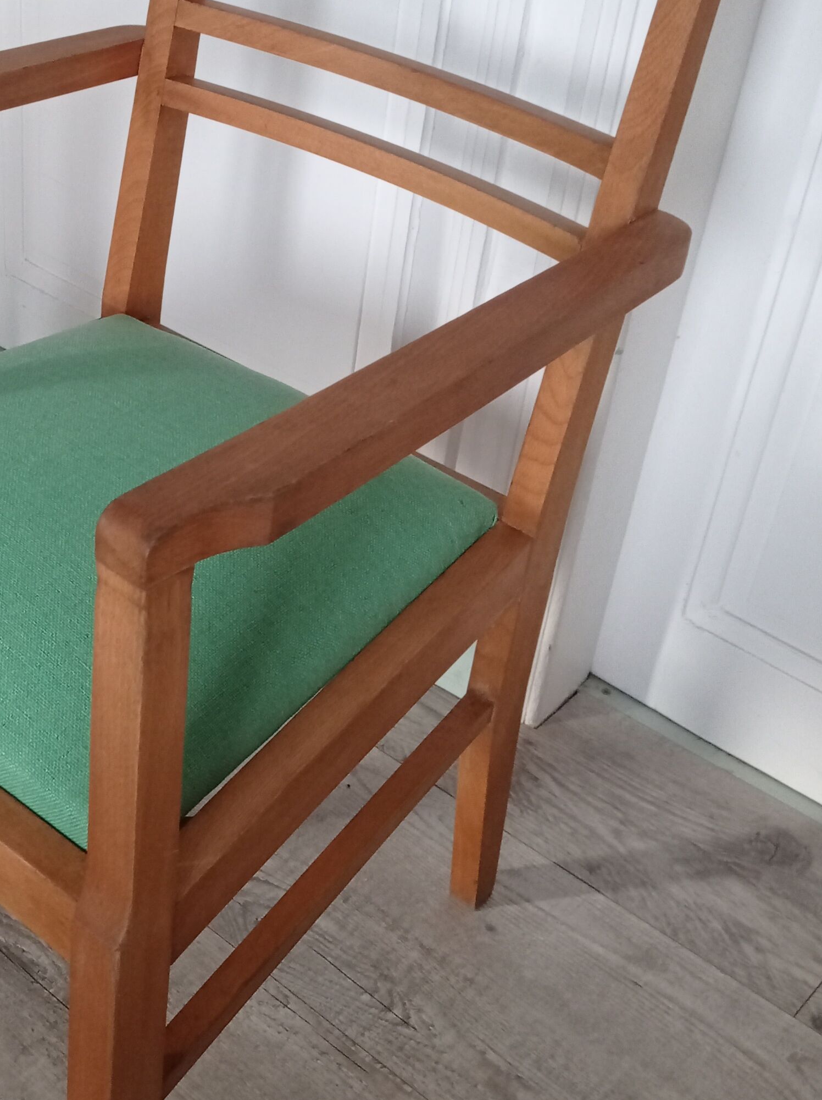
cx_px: 119
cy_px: 464
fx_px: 1776
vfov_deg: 34.3
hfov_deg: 25.4
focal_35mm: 56
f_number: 1.79
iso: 726
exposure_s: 1/25
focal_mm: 4.74
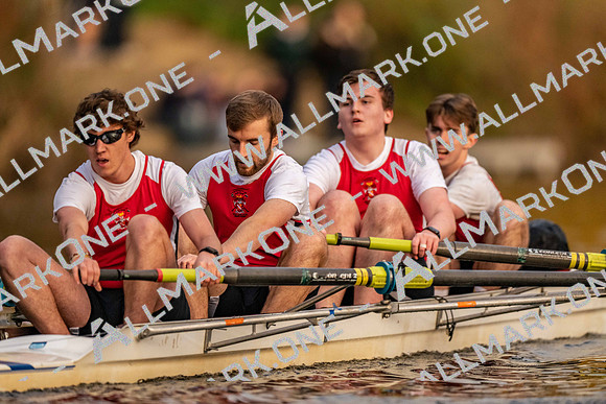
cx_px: 303
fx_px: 10102
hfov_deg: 3.4
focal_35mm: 600
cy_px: 202
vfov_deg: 2.3
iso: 3200
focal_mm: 600
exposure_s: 1/2500
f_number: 4
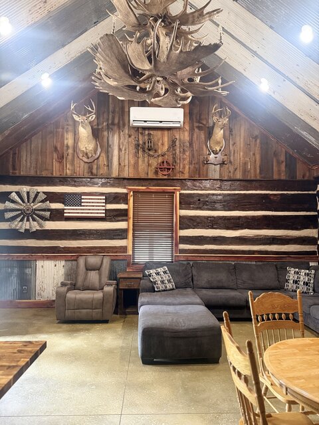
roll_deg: -1.2
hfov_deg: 56.8
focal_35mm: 24
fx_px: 295
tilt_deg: +2.1
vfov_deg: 71.6
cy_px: 212
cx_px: 160
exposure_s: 1/60
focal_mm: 6.76
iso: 640
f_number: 1.78
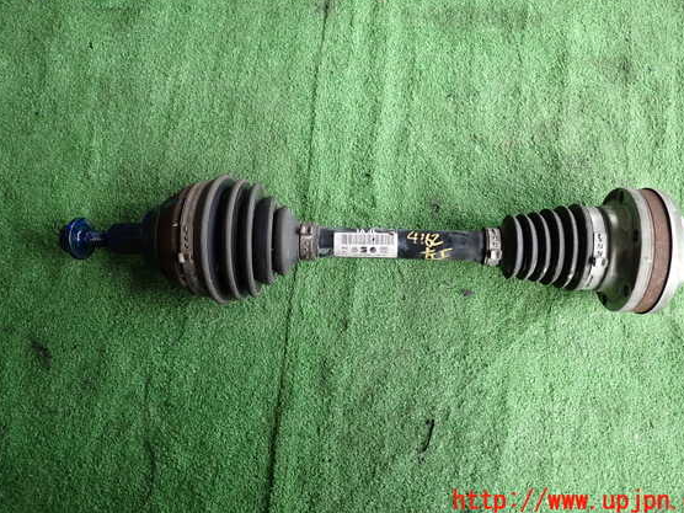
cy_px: 240
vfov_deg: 51.3
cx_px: 362
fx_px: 534
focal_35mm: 27
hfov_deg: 65.3
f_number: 2
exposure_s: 1/160
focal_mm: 4.5
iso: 100
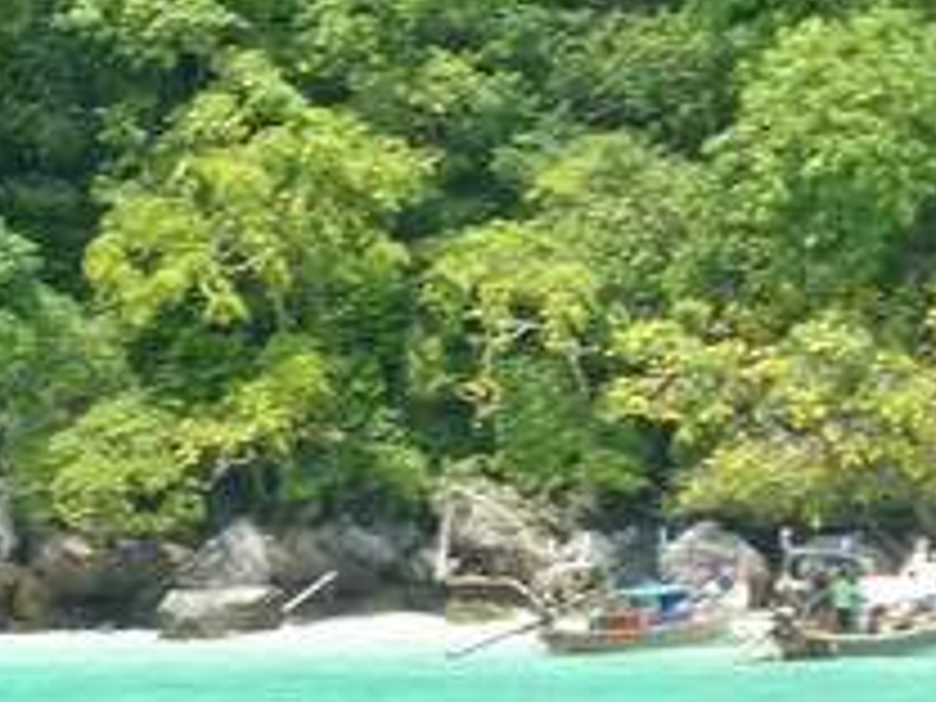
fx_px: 9761
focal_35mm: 361
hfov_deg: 5.5
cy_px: -238
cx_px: 302
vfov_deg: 4.1
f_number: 4.2
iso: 80
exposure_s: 1/160
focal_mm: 12.8
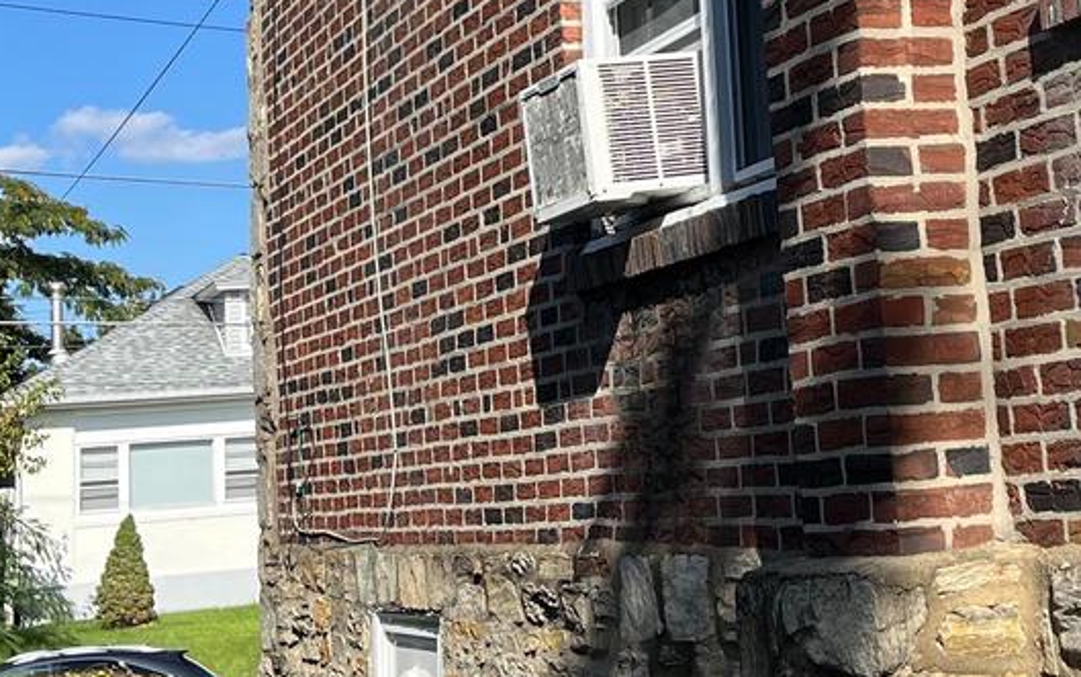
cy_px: 35
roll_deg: +4.5
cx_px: 854
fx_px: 2210
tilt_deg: +10.1
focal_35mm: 75
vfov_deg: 17.1
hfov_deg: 27.0
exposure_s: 1/2755
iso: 50
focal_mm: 5.1
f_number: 1.6
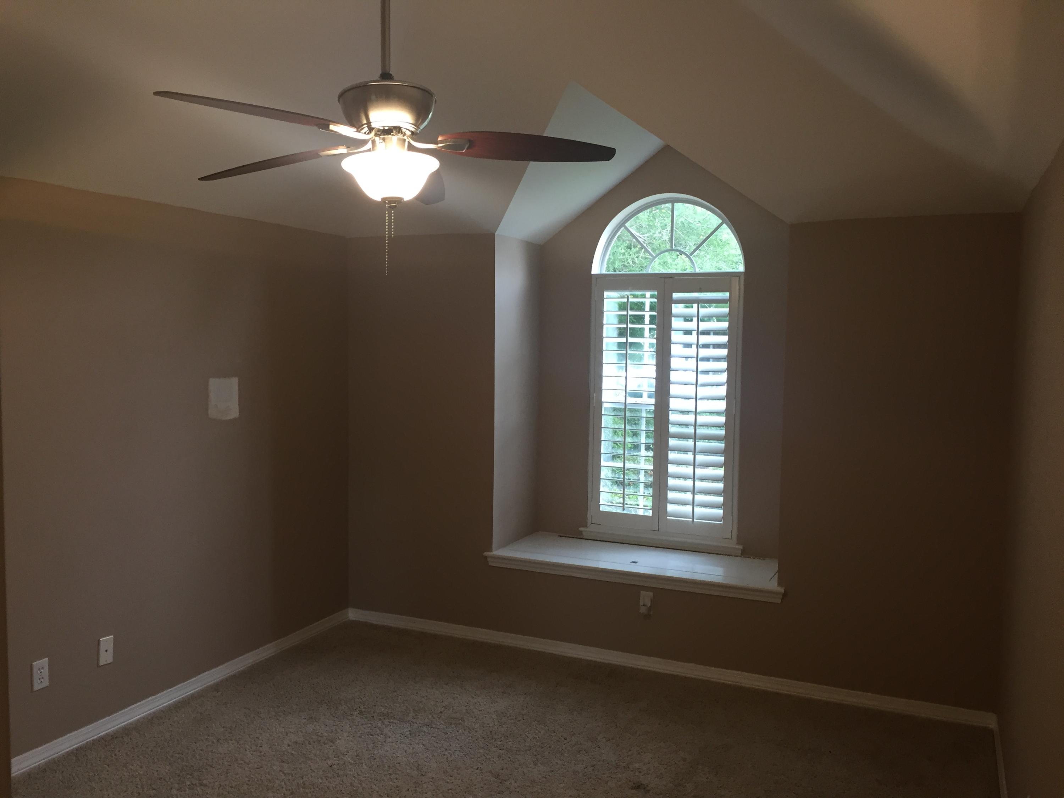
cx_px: 532
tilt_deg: -4.0
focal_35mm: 29
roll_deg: -1.3
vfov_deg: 48.2
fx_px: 891
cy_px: 399
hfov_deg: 61.7
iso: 80
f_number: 2.2
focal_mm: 4.15
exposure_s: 1/30
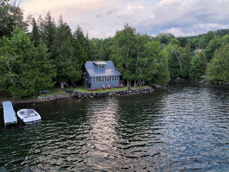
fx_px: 159
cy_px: 86
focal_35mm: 24
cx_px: 114
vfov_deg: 56.8
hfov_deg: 71.6
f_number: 2.8
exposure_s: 1/100
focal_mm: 12.29
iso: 360
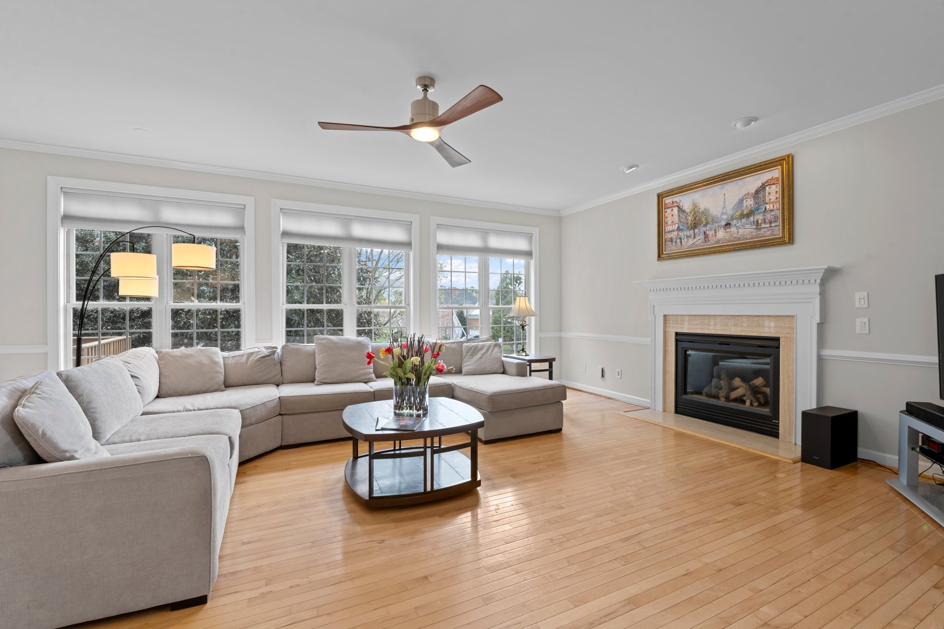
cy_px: 314
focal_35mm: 15
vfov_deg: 77.3
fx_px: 393
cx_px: 472
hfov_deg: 100.4
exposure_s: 1/5
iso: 400
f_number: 7.1
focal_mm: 15
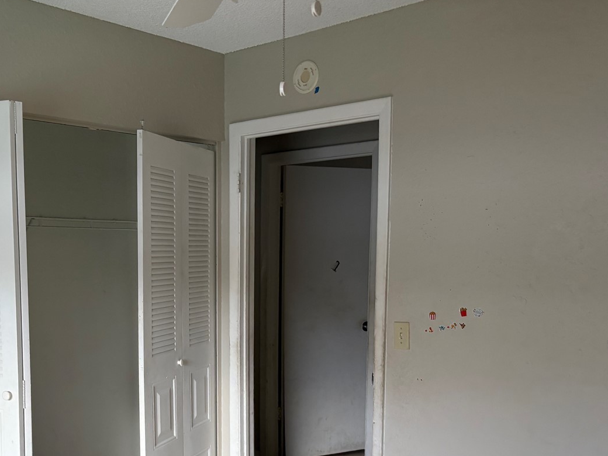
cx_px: 195
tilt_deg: -6.0
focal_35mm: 40
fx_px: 703
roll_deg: +0.5
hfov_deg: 46.0
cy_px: 344
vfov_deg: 35.1
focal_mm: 5.96
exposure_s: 1/60
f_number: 1.6
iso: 160
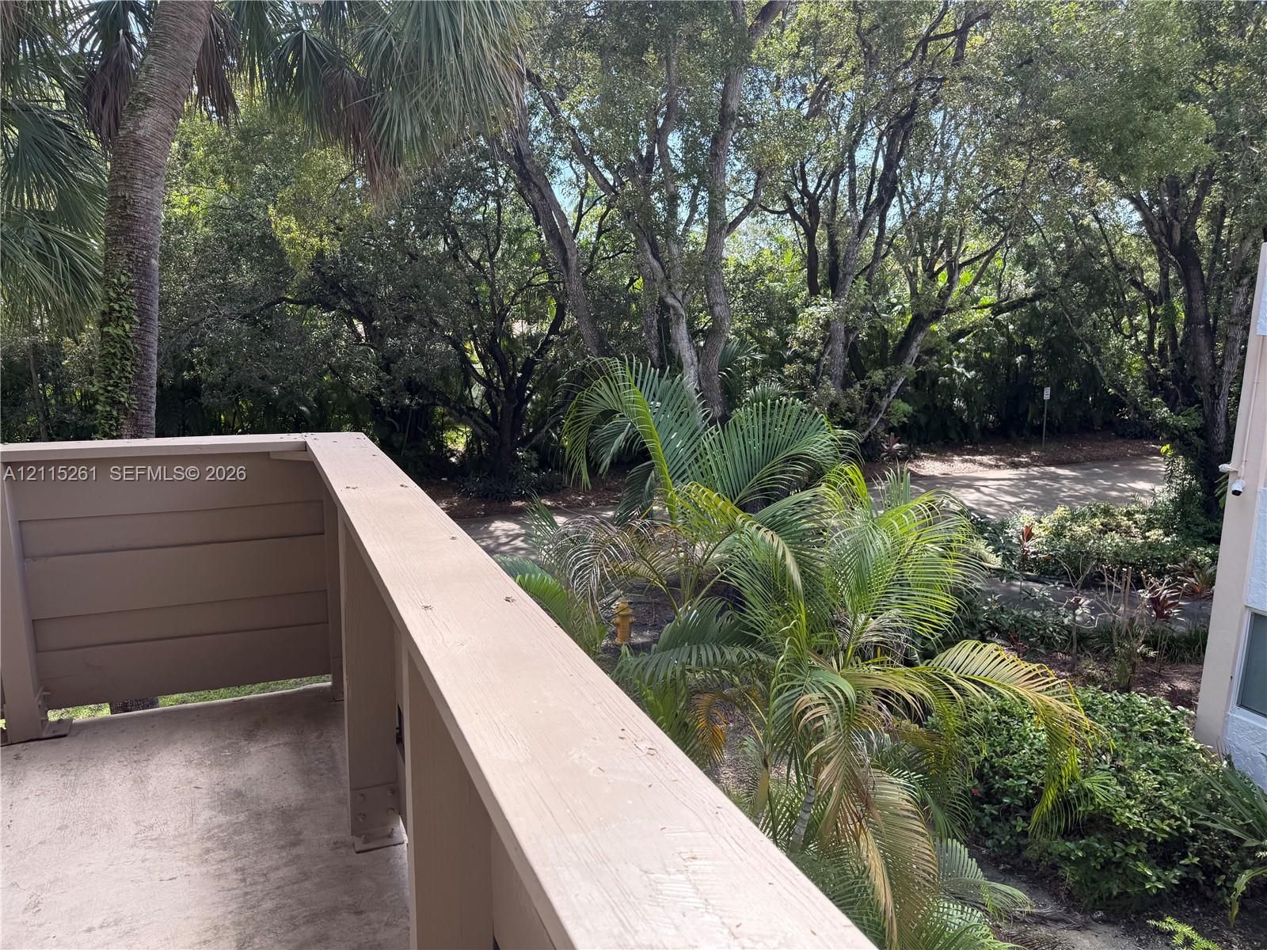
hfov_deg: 71.6
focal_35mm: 24
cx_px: 634
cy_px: 475
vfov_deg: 56.8
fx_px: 878
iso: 80
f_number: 1.78
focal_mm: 6.76
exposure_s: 1/660
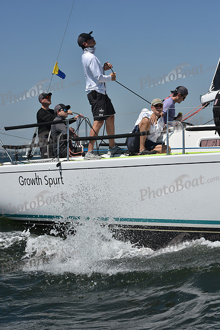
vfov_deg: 25.4
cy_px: 165
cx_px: 110
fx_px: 733
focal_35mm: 80
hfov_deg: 17.1
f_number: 10
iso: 250
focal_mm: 80
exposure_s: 1/1250
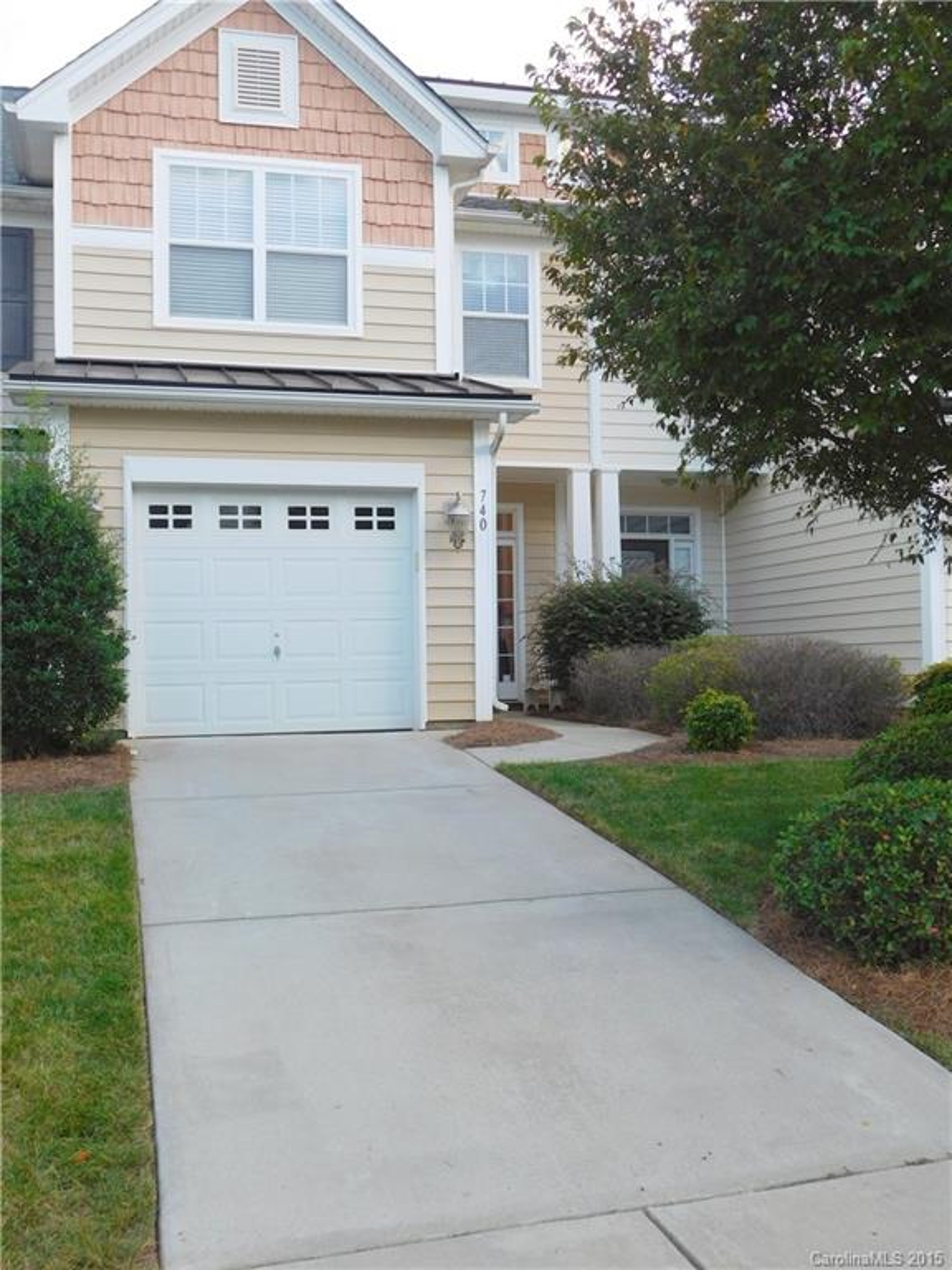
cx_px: 476
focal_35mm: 36
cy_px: 635
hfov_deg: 39.7
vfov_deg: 51.4
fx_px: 1320
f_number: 3.5
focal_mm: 6.3
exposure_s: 1/100
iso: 125
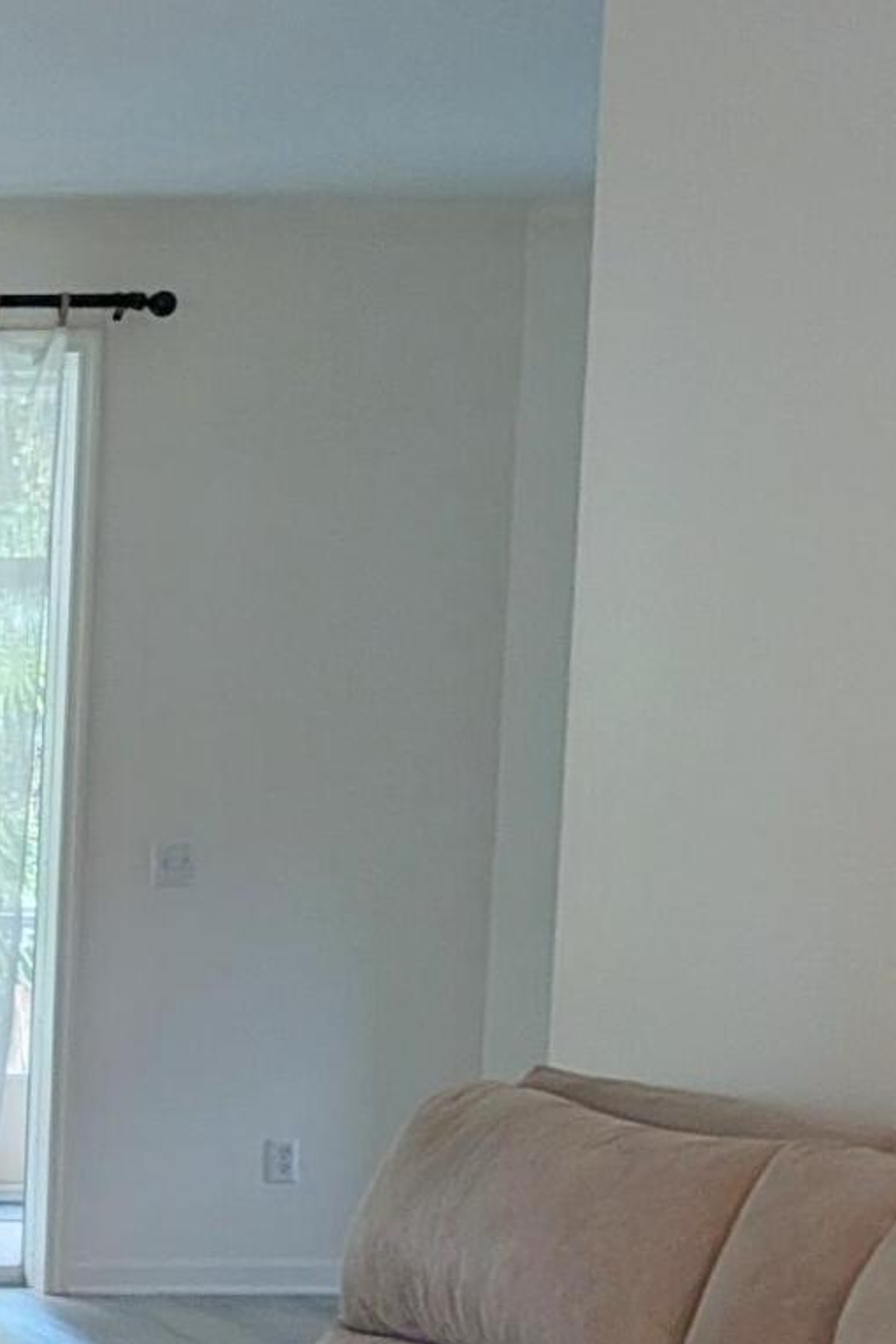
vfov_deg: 21.1
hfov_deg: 12.1
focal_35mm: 94
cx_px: -1145
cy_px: 1251
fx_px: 3509
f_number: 1.7
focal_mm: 4.53
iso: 38
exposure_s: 1/120
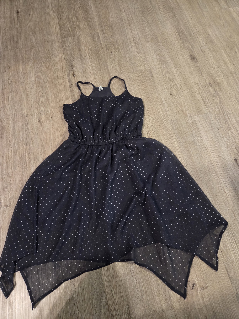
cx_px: 120
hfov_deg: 58.9
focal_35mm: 23
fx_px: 212
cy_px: 160
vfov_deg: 73.9
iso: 1600
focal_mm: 5.4
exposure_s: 1/50
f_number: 1.8
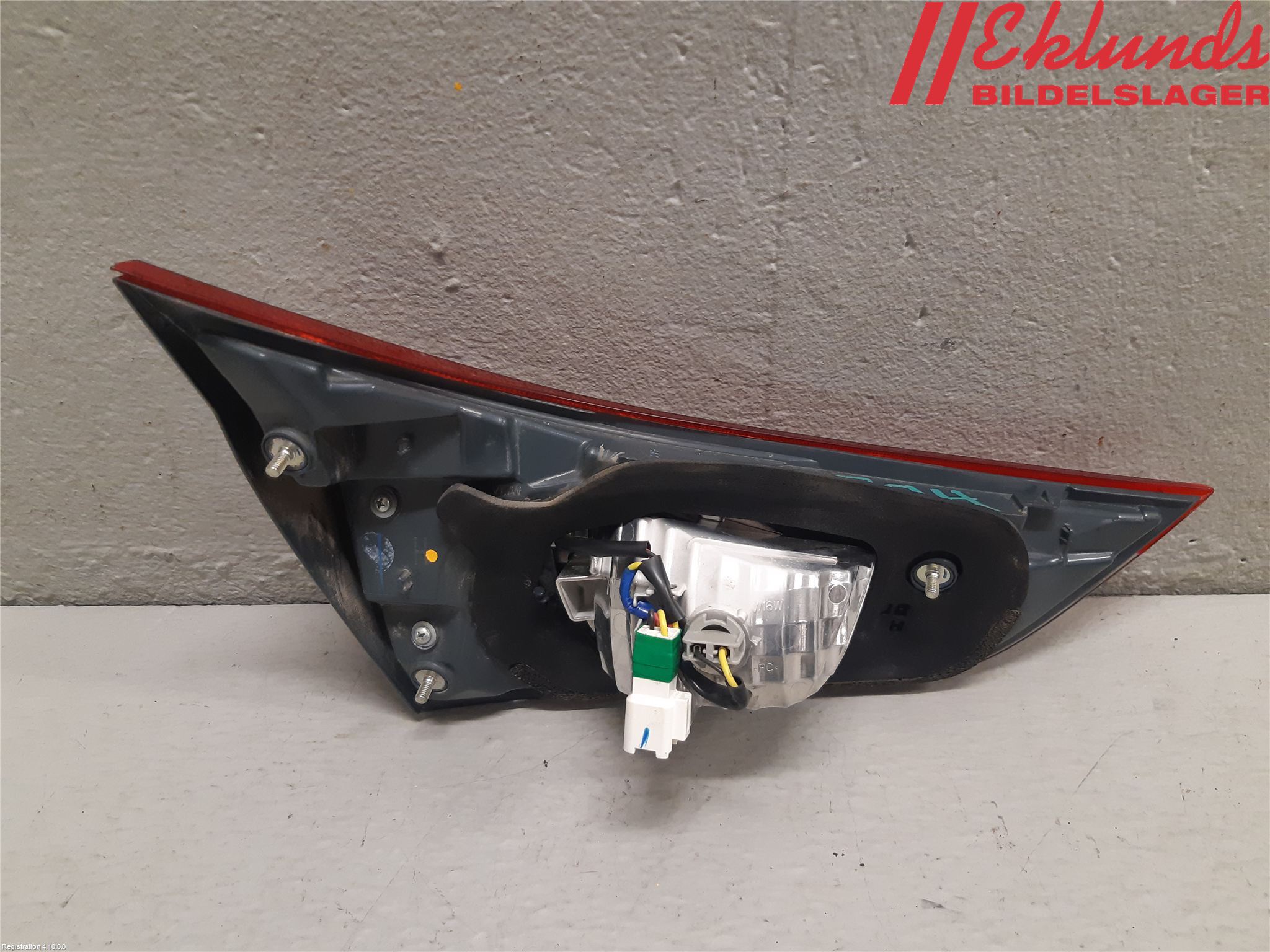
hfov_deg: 67.3
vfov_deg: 53.1
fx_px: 954
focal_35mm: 26
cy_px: 476
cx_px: 635
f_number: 1.7
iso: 160
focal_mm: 3.93
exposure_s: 1/50
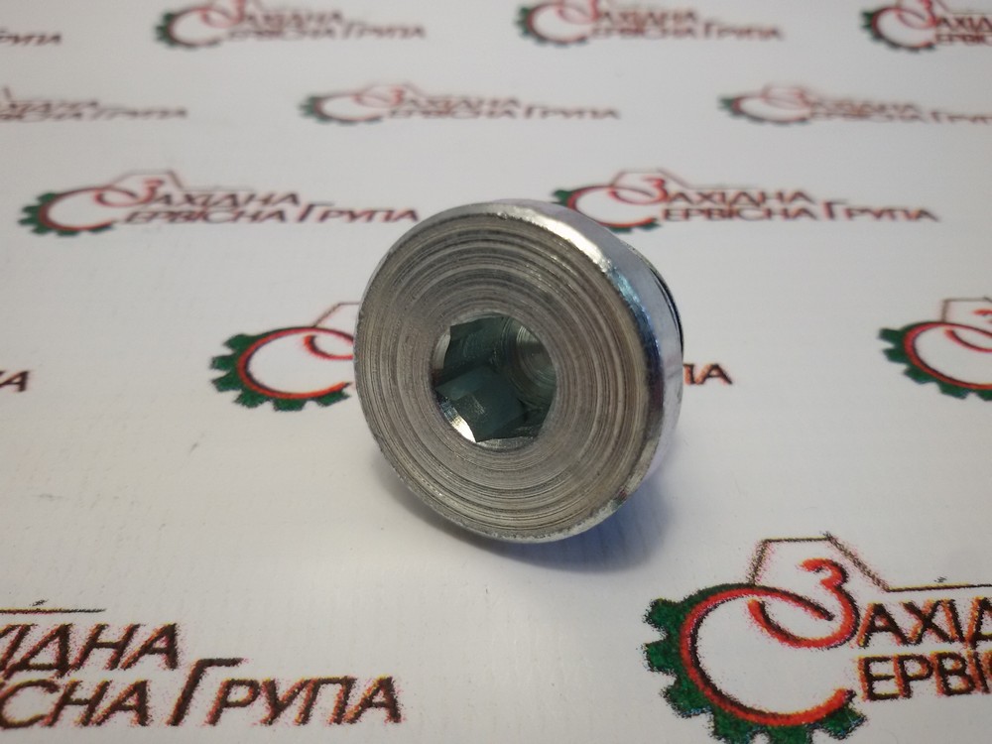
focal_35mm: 31
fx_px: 888
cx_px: 496
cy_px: 372
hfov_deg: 58.4
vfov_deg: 45.4
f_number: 2.4
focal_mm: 2.93
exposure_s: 1/100
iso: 64
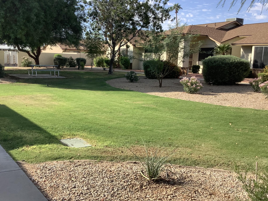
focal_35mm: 41
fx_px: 317
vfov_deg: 35.1
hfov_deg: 45.7
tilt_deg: -10.2
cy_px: 111
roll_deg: -2.4
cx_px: 120
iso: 25
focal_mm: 3.3
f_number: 2.4
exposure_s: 1/747
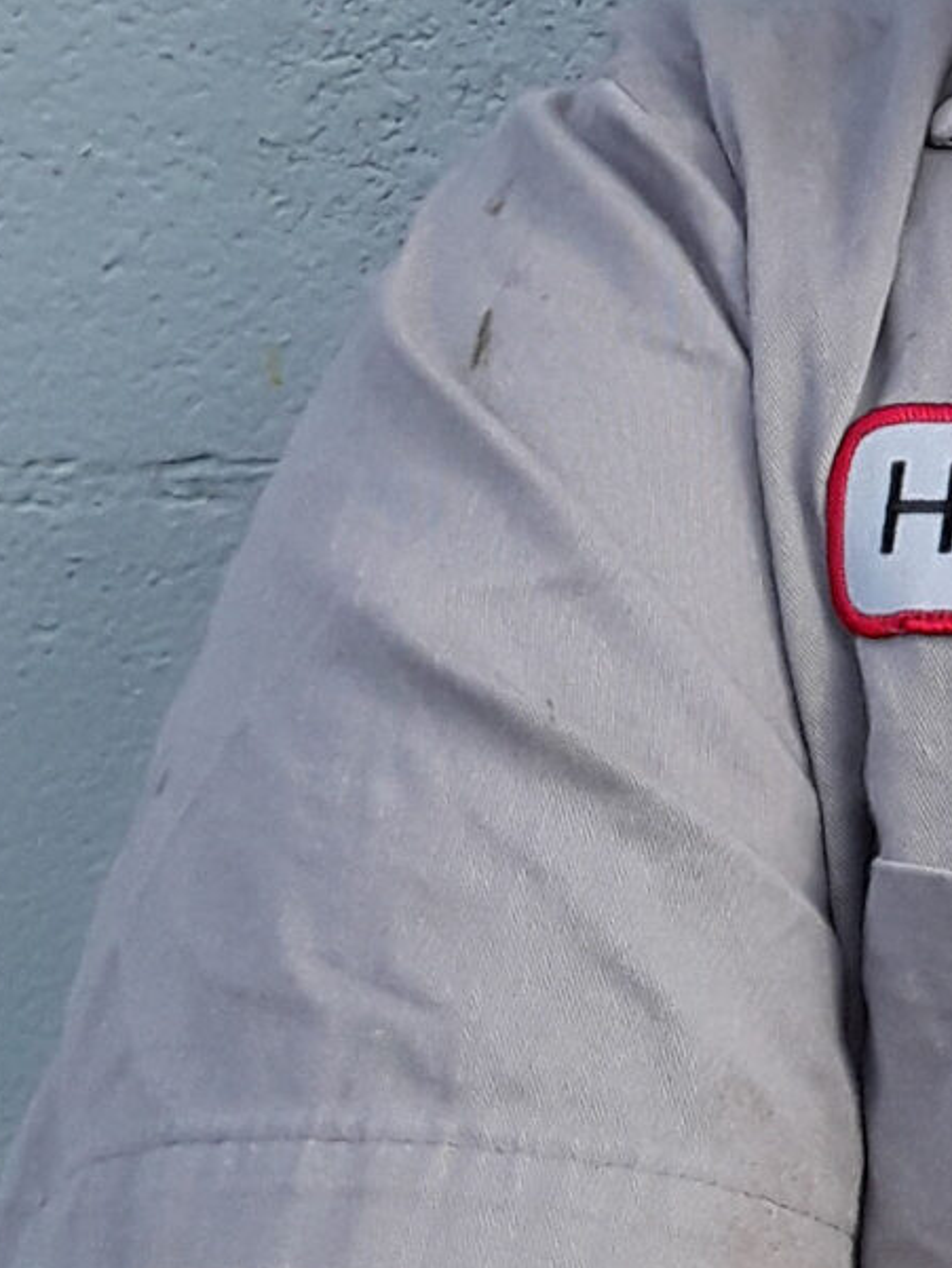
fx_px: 4215
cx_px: 1676
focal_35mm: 115
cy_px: 11
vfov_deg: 16.8
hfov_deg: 11.9
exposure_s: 1/286
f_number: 1.9
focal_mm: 2.91
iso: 40
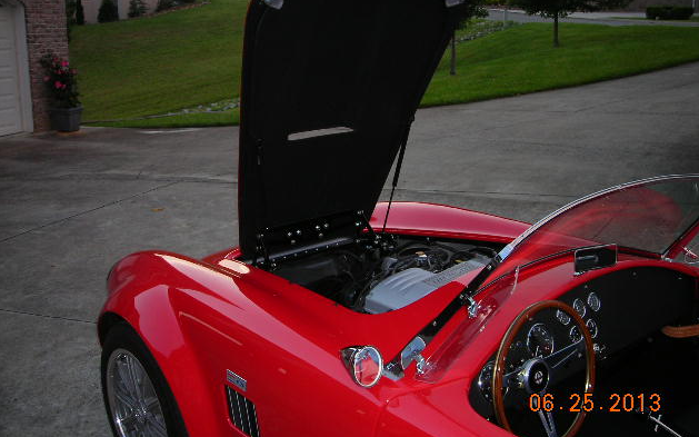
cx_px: 353
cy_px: 191
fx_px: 781
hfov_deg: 48.2
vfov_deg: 31.2
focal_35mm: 41
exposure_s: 1/60.1
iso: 93
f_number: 3.2
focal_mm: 6.3
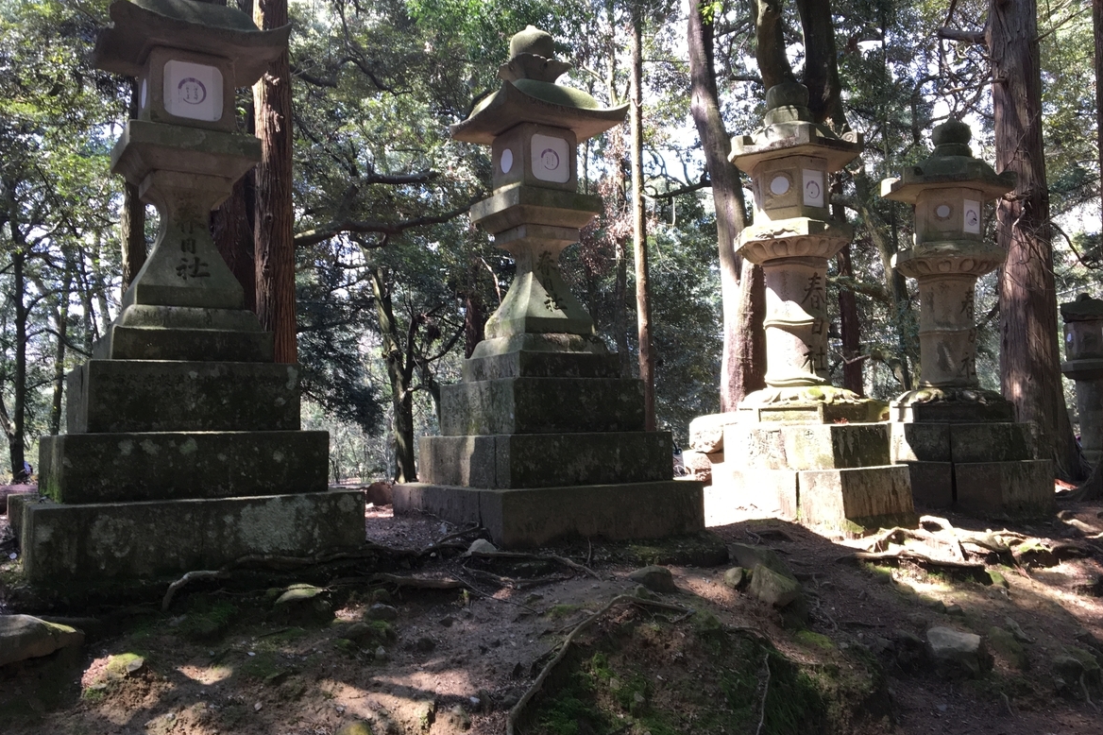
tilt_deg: +5.2
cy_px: 342
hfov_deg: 60.3
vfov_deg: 42.3
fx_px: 949
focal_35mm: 31
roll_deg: +0.7
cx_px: 542
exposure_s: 1/120
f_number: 2.2
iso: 40
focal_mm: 4.15
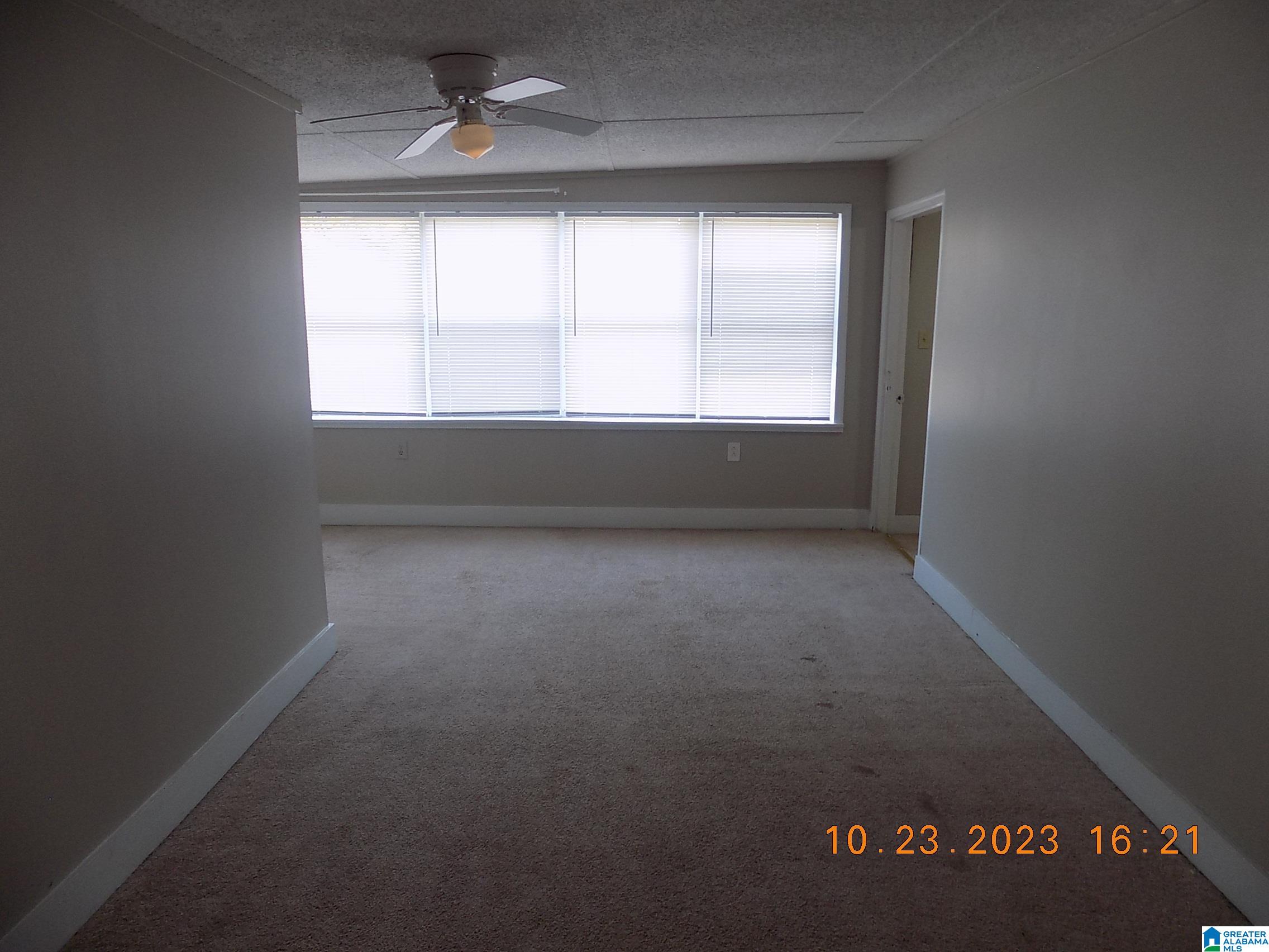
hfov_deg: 73.9
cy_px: 476
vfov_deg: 58.9
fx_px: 843
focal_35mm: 23
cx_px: 634
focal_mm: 4
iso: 125
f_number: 3.1
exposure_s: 1/30
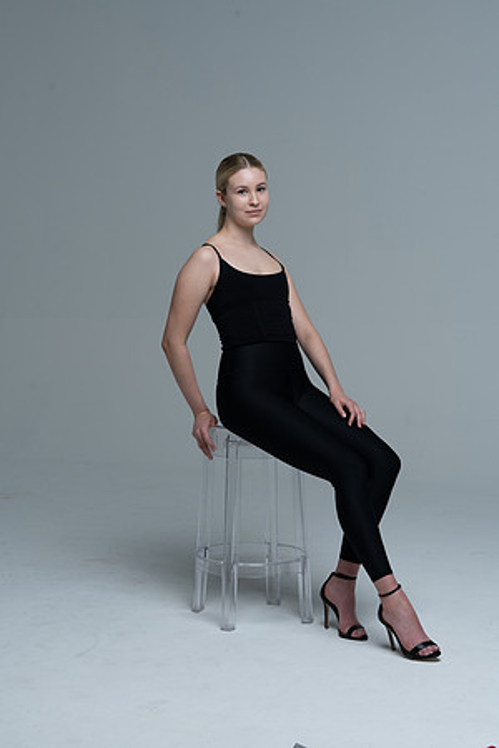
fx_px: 1455
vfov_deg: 28.8
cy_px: 374
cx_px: 250
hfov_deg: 19.5
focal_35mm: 70
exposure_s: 1/160
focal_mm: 70
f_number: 9
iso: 320
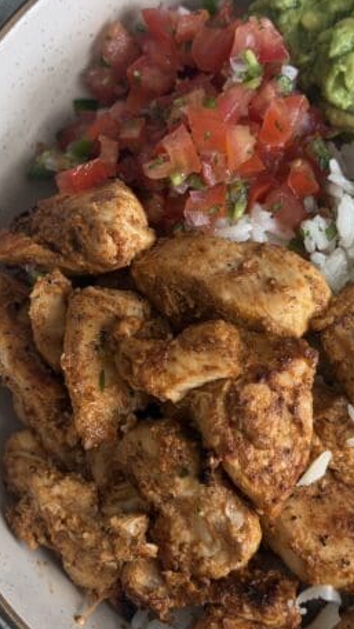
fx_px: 916
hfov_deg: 21.8
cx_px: 242
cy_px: 319
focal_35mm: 55
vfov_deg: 37.8
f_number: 1.78
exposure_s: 1/60
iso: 100
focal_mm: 6.76
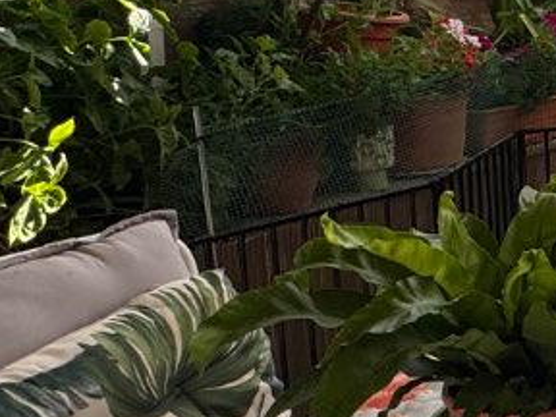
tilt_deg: -6.3
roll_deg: -0.4
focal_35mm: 73
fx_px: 1173
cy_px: 57
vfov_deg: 19.9
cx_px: 1075
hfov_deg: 18.6
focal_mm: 2.22
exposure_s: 1/289
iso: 40
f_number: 2.2
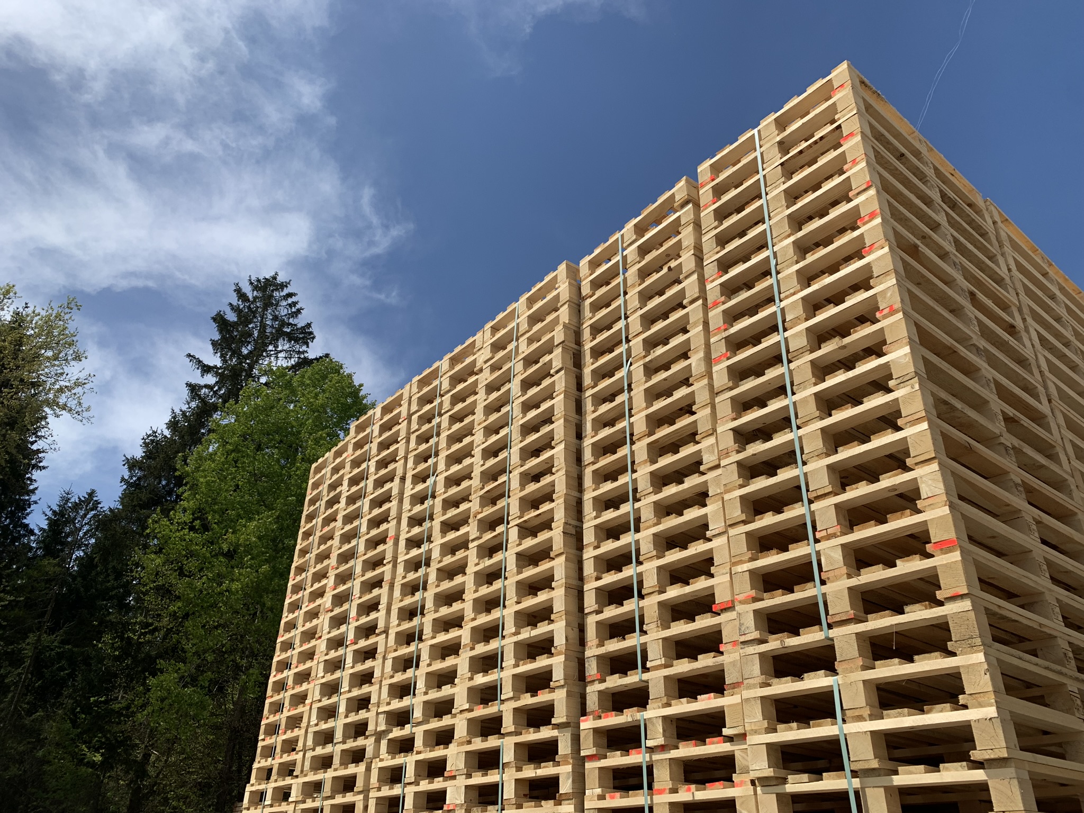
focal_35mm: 26
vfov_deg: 53.1
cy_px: 406
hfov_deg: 67.3
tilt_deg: +34.4
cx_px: 542
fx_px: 814
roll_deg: -1.0
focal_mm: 4.25
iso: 25
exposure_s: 1/2681
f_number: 1.8
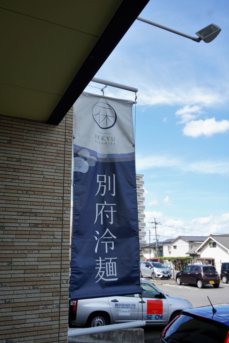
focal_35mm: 33
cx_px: 114
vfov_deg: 57.2
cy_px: 172
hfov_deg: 40.0
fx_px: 315
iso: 100
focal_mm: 22
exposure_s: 1/250
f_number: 6.3
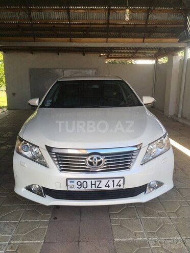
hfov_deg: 48.2
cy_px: 126
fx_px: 212
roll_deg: -0.6
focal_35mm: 29
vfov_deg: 61.7
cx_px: 95
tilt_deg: -12.9
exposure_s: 1/192
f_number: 2.2
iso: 25
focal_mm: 4.15
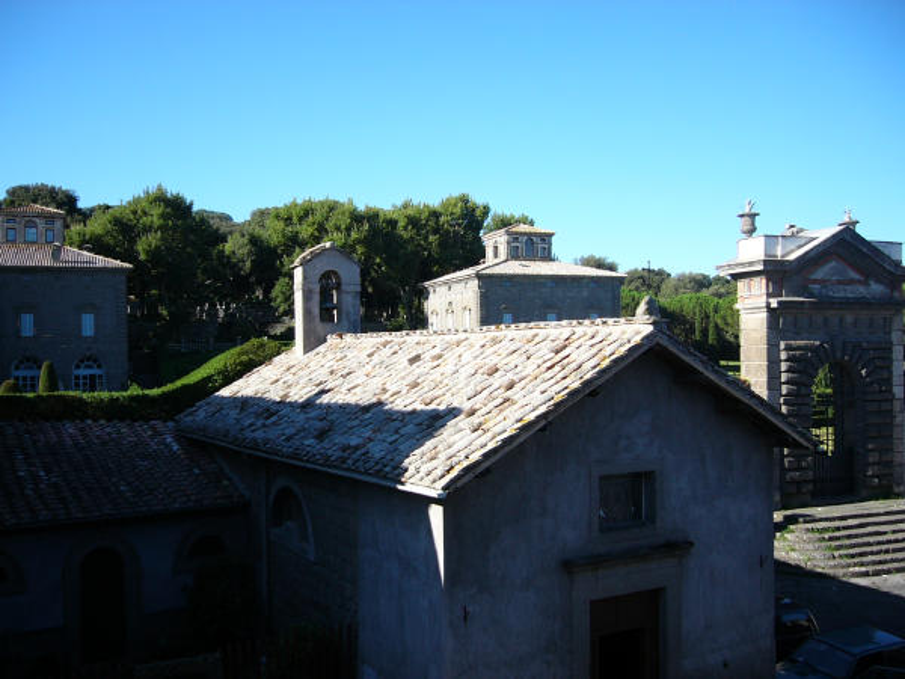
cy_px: 340
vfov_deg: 40.7
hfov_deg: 52.6
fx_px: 915
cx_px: 452
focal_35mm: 35
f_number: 2.8
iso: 50
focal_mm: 5.8
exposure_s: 1/500
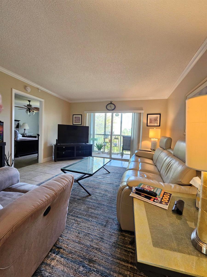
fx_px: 104
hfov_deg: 89.9
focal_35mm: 13
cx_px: 104
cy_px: 138
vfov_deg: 106.2
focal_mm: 2.2
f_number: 2.2
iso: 320
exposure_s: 1/60
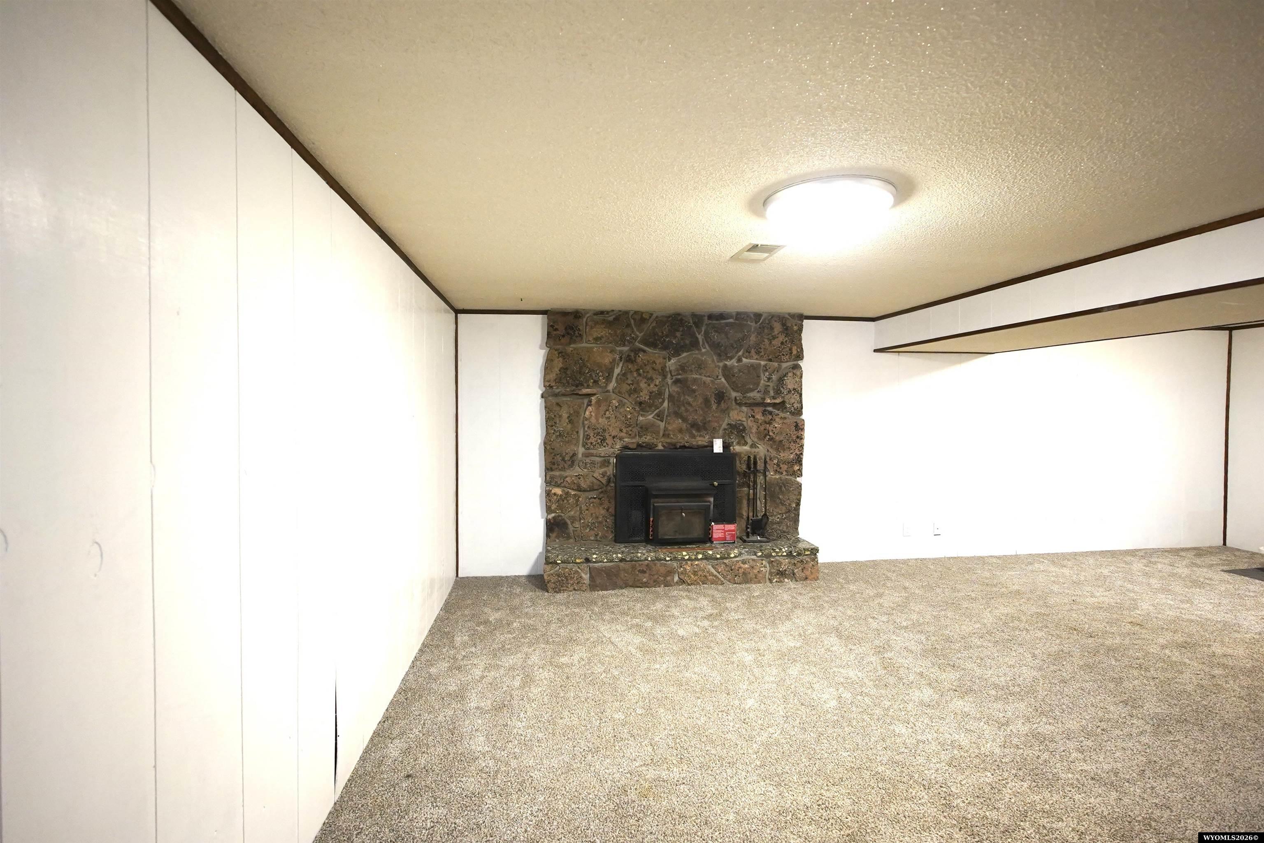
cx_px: 632
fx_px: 562
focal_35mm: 16
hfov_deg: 96.7
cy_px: 422
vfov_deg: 73.7
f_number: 2.5
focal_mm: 11
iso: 1600
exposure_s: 1/160
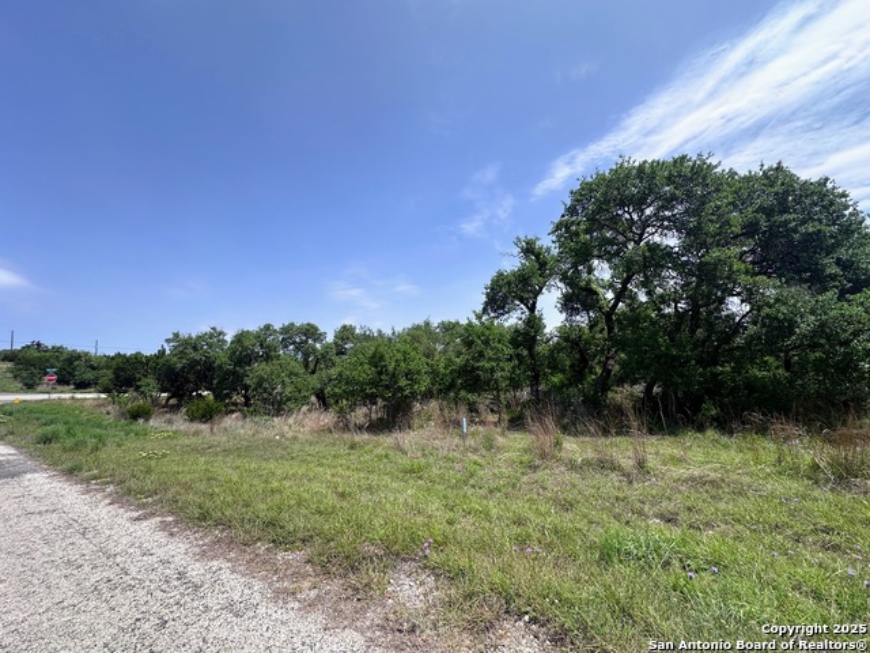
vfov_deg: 85.7
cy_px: 326
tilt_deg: +5.1
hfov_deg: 102.1
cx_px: 435
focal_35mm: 14
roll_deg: +3.1
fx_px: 352
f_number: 2.2
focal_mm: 2.22
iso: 40
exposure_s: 1/1949
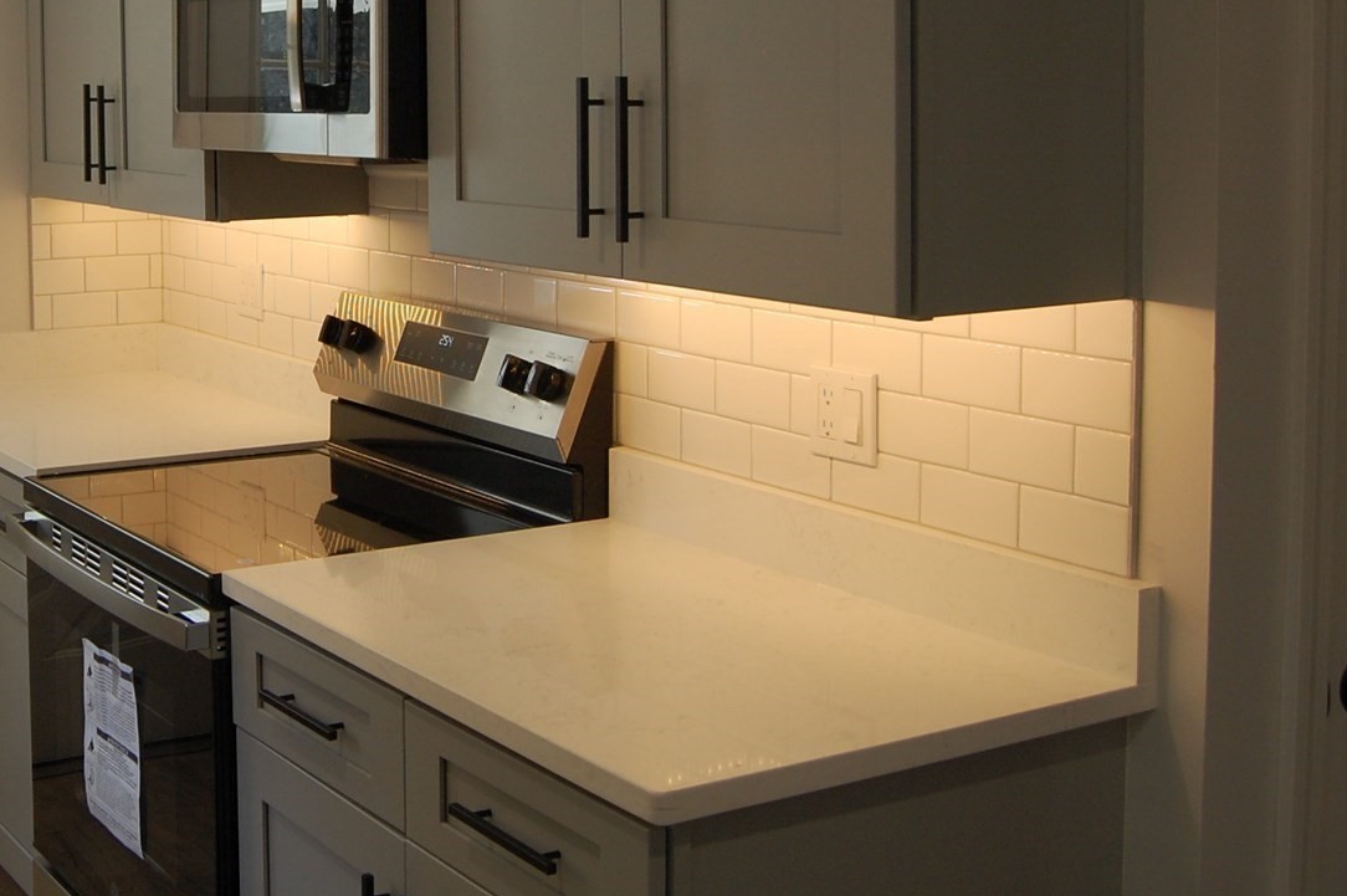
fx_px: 1907
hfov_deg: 37.5
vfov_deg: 26.0
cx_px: 268
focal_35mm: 51
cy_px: 196
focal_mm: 18
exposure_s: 1/125
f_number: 5.6
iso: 400
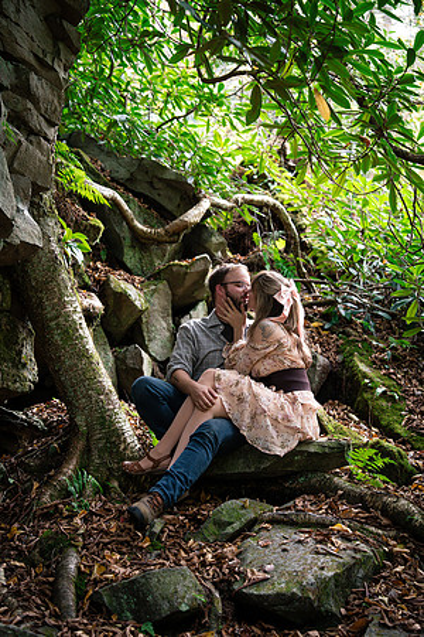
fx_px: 1042
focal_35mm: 59
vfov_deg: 33.9
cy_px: 318
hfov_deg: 23.0
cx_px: 212
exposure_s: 1/125
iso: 2000
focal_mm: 59
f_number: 2.8
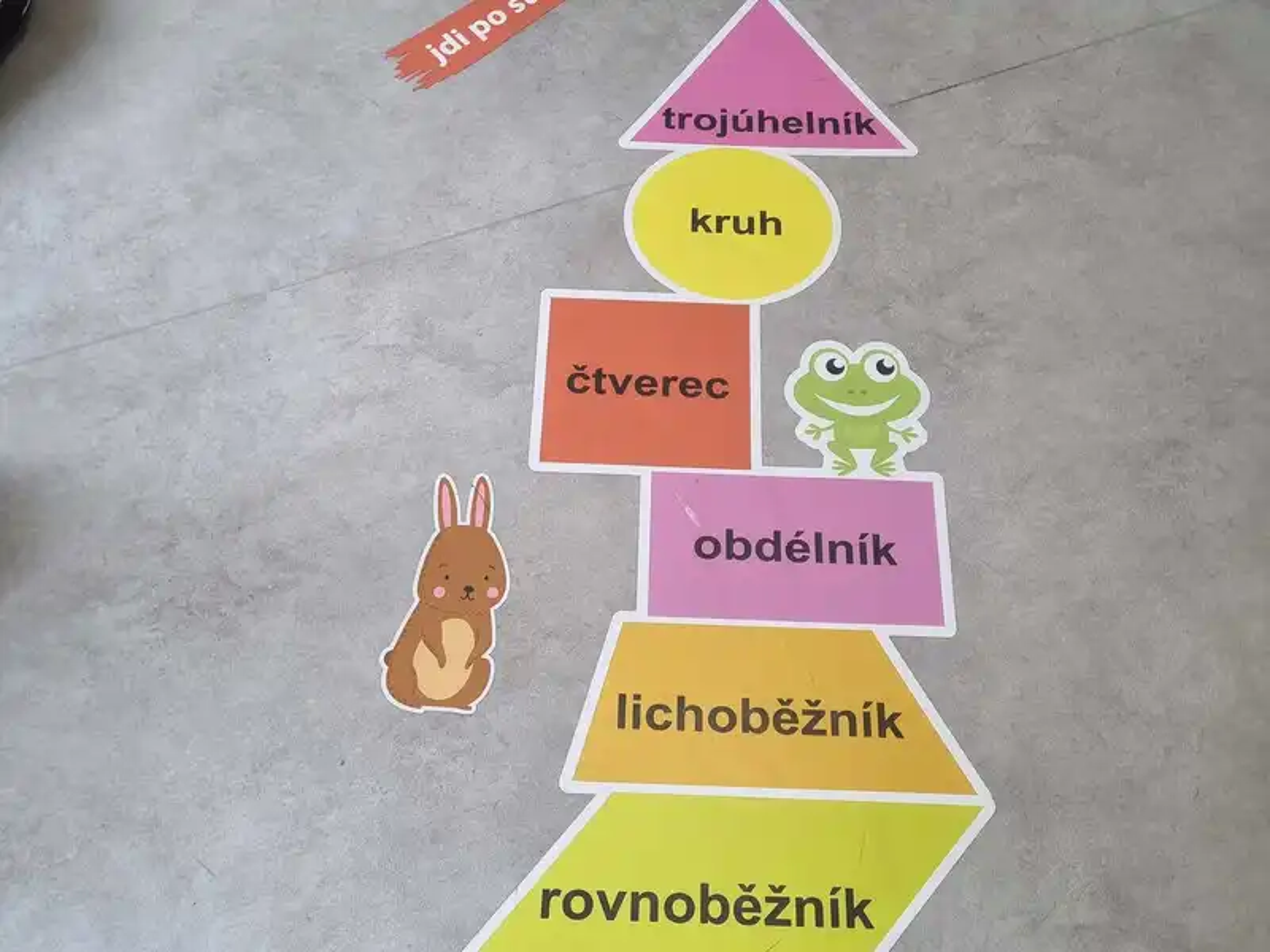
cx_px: 635
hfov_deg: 67.3
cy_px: 476
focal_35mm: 26
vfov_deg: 53.1
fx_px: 954
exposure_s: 1/100
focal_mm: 5.4
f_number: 1.8
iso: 50
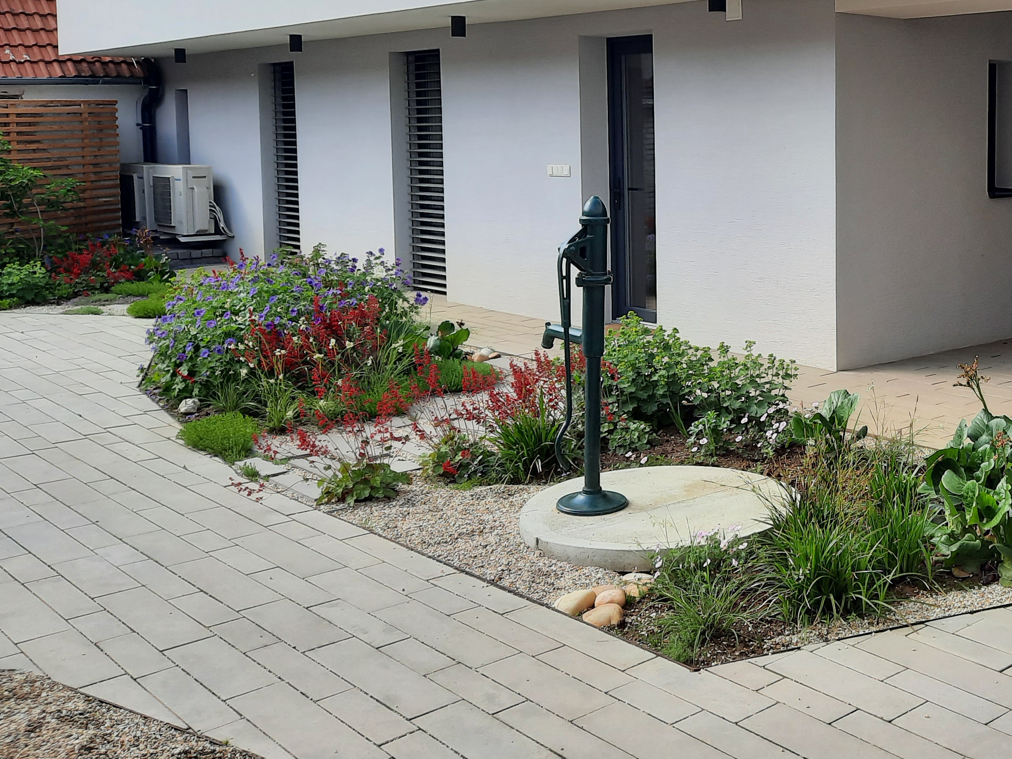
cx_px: 829
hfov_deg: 42.5
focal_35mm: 42
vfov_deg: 33.9
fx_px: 1228
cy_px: 222
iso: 32
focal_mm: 4.6
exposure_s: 1/590
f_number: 2
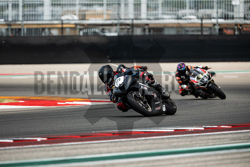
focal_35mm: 420
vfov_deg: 3.3
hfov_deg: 4.9
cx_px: 125
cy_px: 84
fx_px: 2917
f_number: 2.8
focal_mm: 280
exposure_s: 1/1600
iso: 250
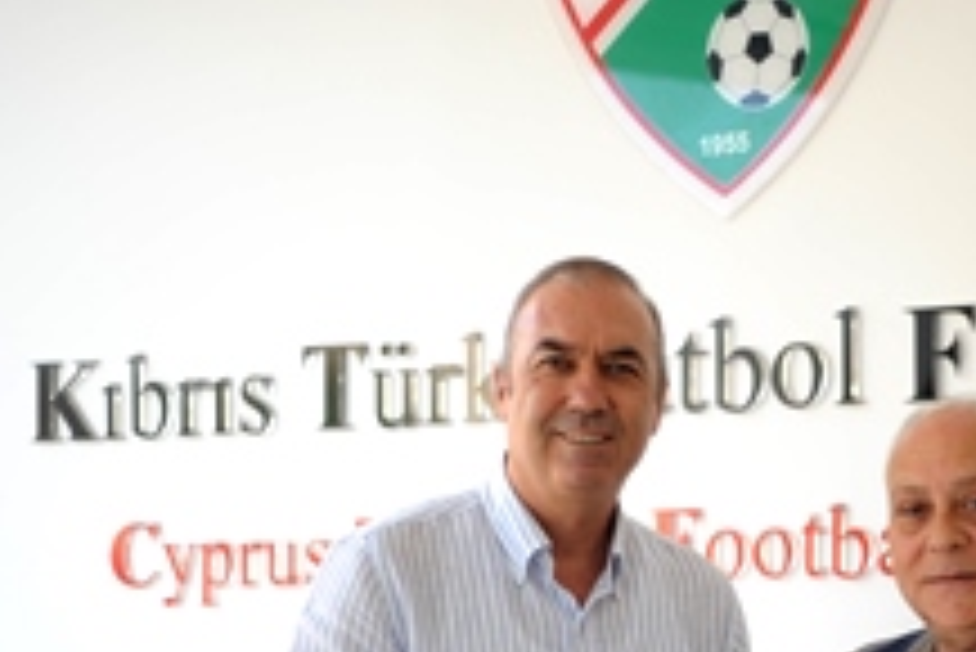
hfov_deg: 19.6
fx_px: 2794
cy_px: 665
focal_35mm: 103
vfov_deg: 13.1
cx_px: 778
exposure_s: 1/800
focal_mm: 50
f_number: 1.8
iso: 320
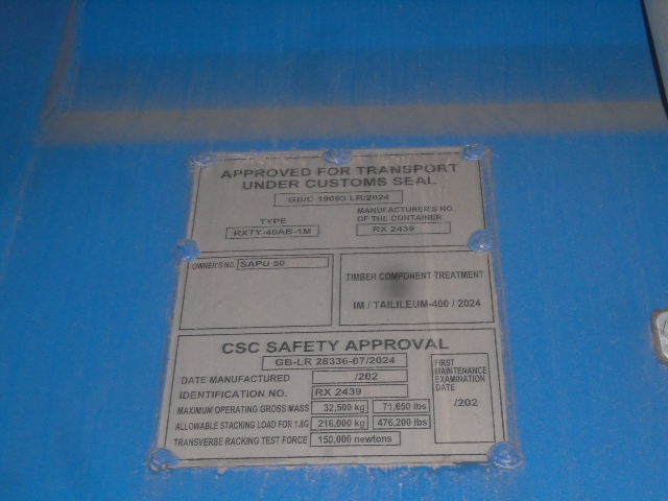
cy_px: 250
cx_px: 334
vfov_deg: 21.6
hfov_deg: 28.6
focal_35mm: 68
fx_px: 1312
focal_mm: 12
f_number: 5.5
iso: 400
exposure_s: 1/60
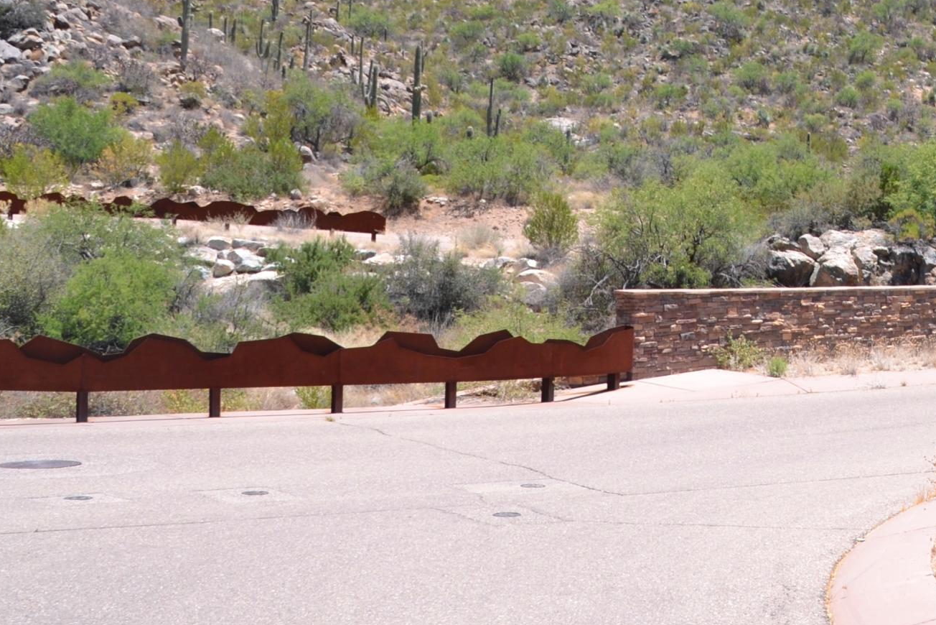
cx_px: 988
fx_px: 1794
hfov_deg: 27.2
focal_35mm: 69
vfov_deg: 19.3
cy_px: 36
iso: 100
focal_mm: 20
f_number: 8
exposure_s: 1/250
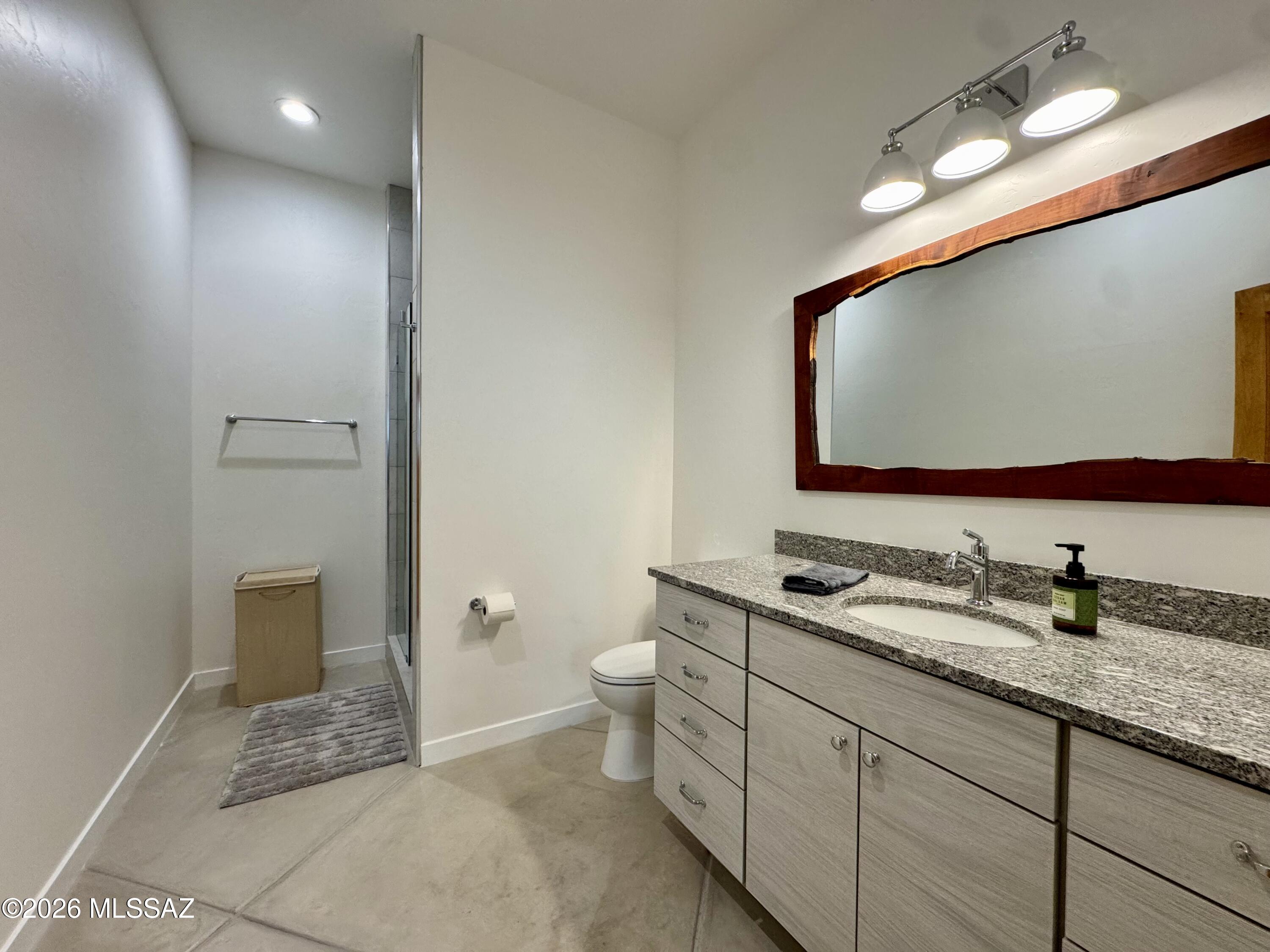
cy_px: 476
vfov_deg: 85.7
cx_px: 635
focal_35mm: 14
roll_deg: -0.7
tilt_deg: -1.5
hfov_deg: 102.1
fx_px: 514
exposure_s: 1/120
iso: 200
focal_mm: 2.22
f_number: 2.2
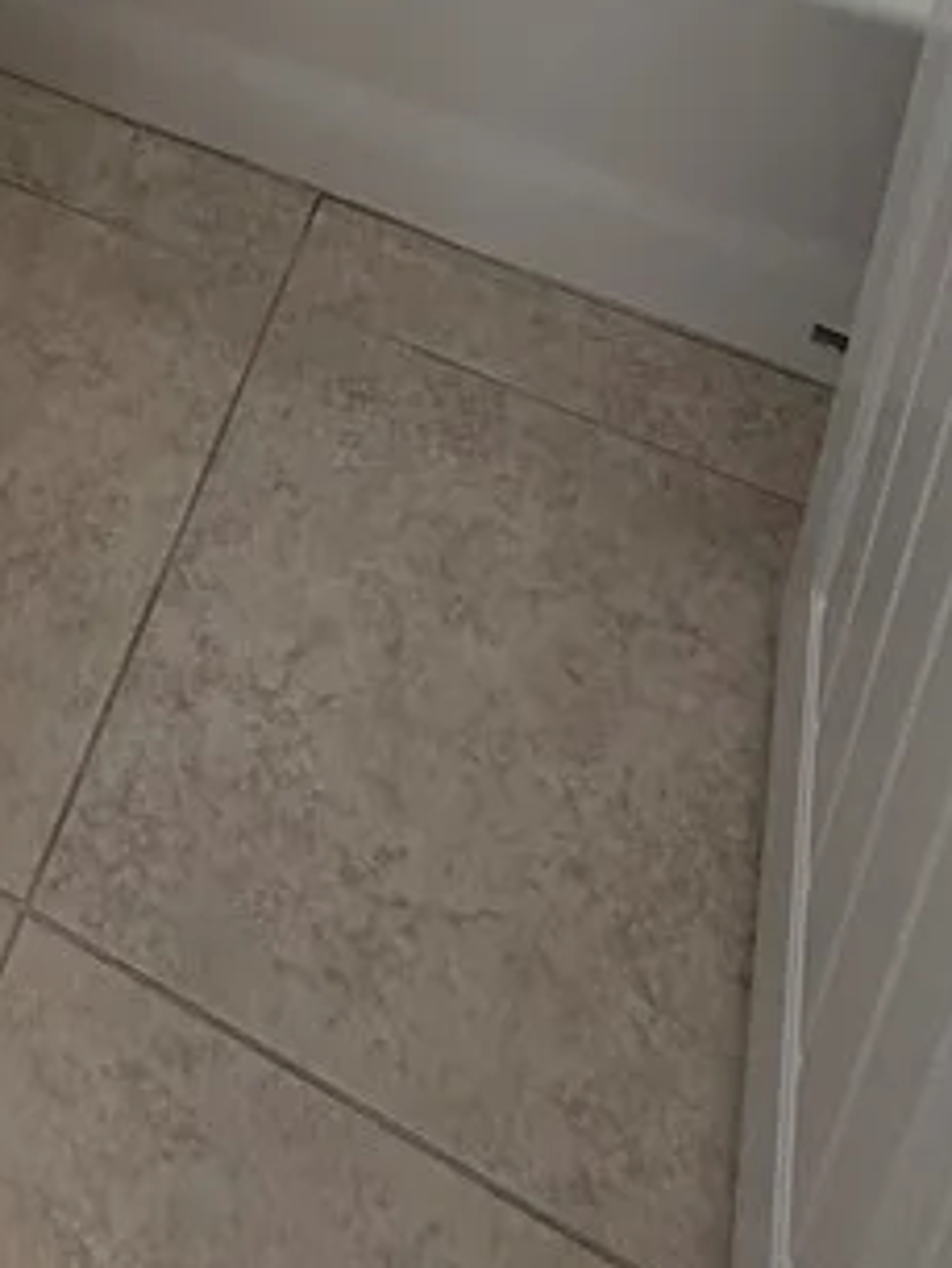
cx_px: 129
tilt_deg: -24.4
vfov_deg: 27.5
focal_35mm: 47
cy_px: -640
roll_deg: +0.9
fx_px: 1722
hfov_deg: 29.8
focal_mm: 2.22
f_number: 2.2
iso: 160
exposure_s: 1/60
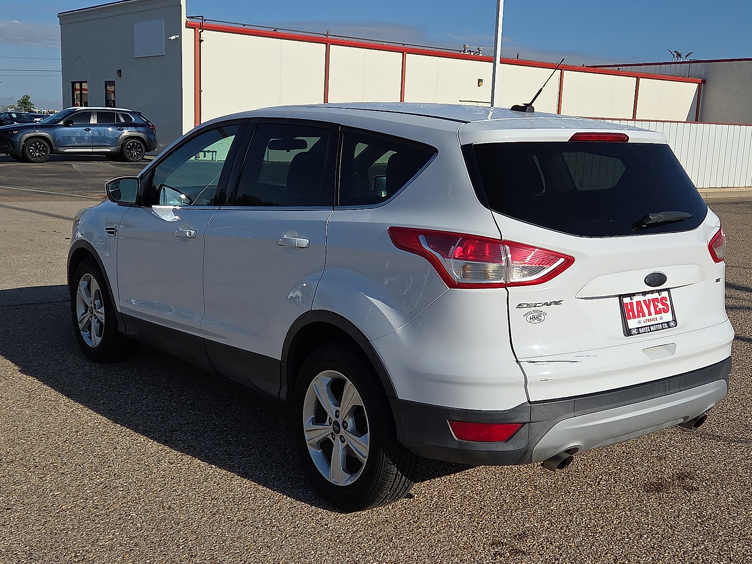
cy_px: 275
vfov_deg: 35.1
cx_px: 384
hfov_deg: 45.8
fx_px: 891
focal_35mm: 41
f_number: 1.8
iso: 67
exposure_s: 1/10000
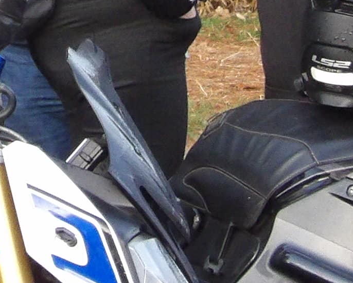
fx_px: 5820
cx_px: 4
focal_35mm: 557
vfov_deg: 2.8
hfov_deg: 3.5
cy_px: -138
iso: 326
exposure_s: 1/100
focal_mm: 15.3
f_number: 4.1
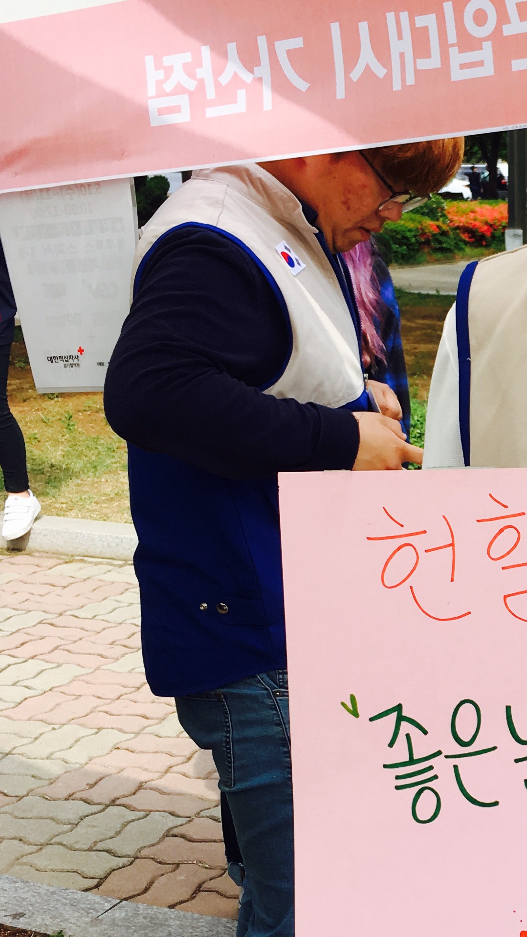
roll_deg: +0.7
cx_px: 683
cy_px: 584
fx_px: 1615
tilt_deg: -14.5
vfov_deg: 32.2
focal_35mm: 65
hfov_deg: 17.4
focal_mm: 4.15
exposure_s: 1/557
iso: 25
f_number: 2.2
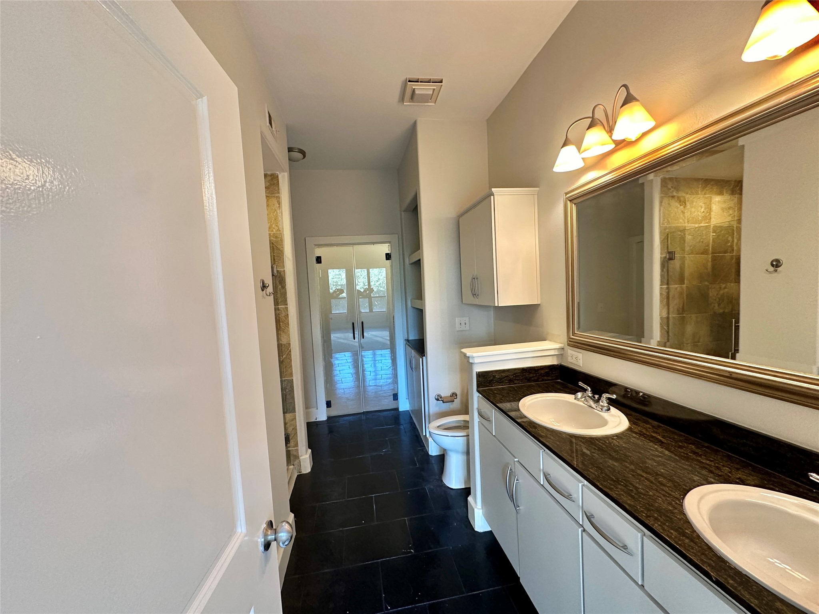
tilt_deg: -2.7
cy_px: 307
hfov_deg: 102.1
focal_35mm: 14
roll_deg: +3.1
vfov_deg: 85.7
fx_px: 331
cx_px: 410
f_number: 2.2
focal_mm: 2.22
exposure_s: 1/60
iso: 200
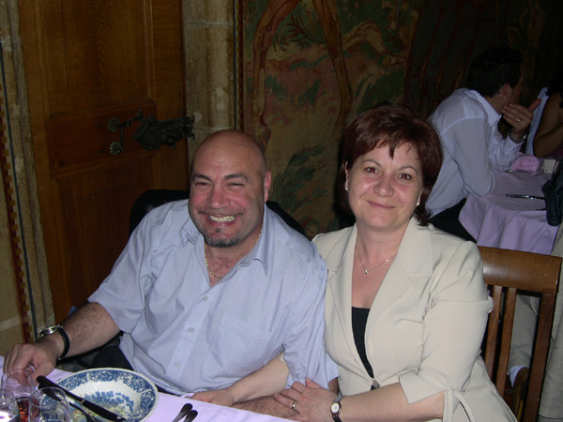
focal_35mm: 42
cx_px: 282
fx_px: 683
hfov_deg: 44.8
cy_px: 211
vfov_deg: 34.3
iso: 100
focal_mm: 9
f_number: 2.9
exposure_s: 1/60
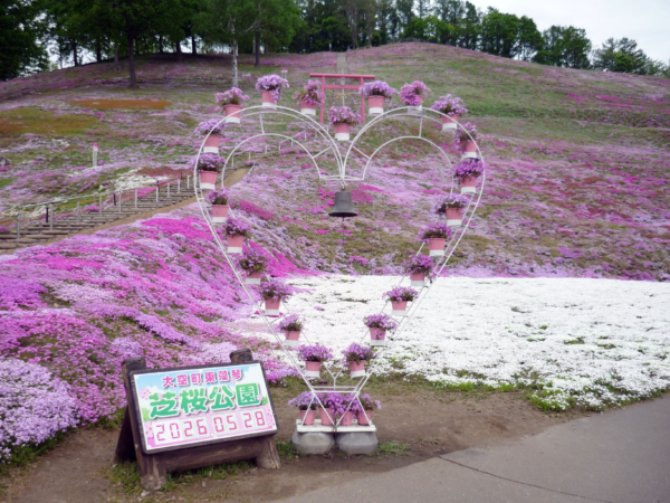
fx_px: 639
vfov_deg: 42.9
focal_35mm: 33
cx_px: 335
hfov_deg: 55.4
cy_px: 252
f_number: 2.8
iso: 100
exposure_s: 1/400
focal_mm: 5.5
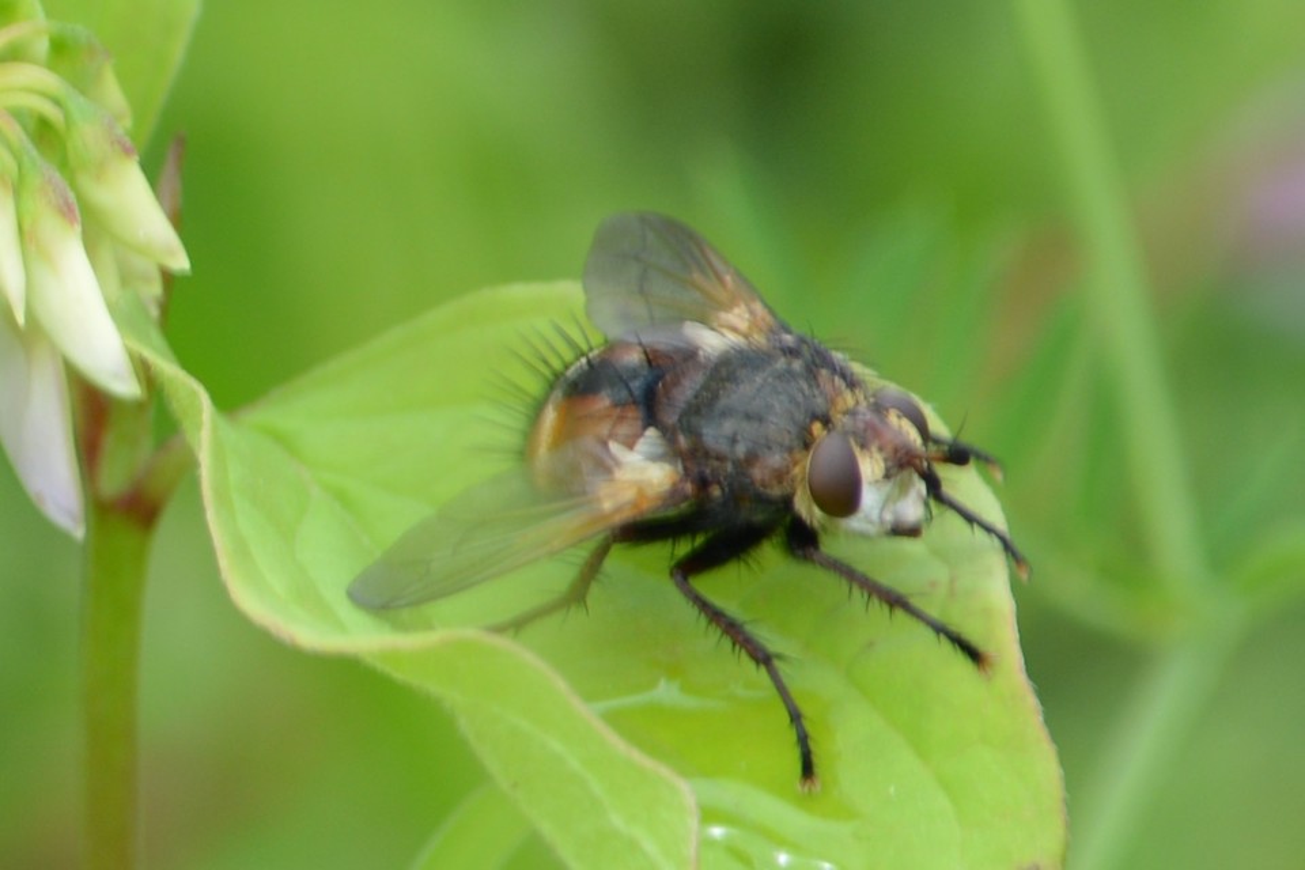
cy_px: 435
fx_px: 16311
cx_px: 652
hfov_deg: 4.6
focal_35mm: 450
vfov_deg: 3.1
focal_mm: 300
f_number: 8
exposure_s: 1/125
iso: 180
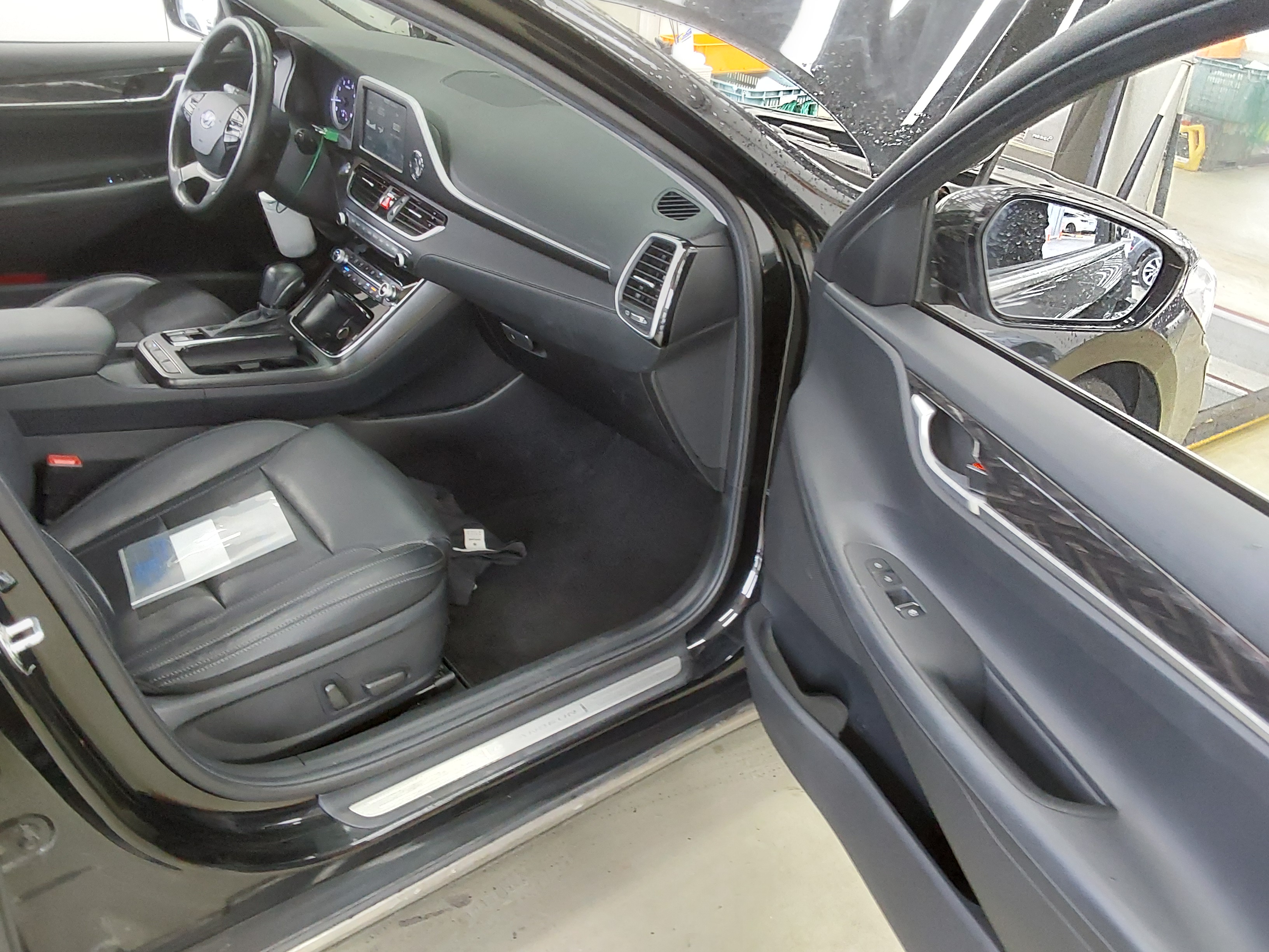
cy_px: 476
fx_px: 1026
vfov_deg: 49.7
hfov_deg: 63.4
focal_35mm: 28
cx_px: 634
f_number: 1.9
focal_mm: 2.91
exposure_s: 1/40
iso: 320
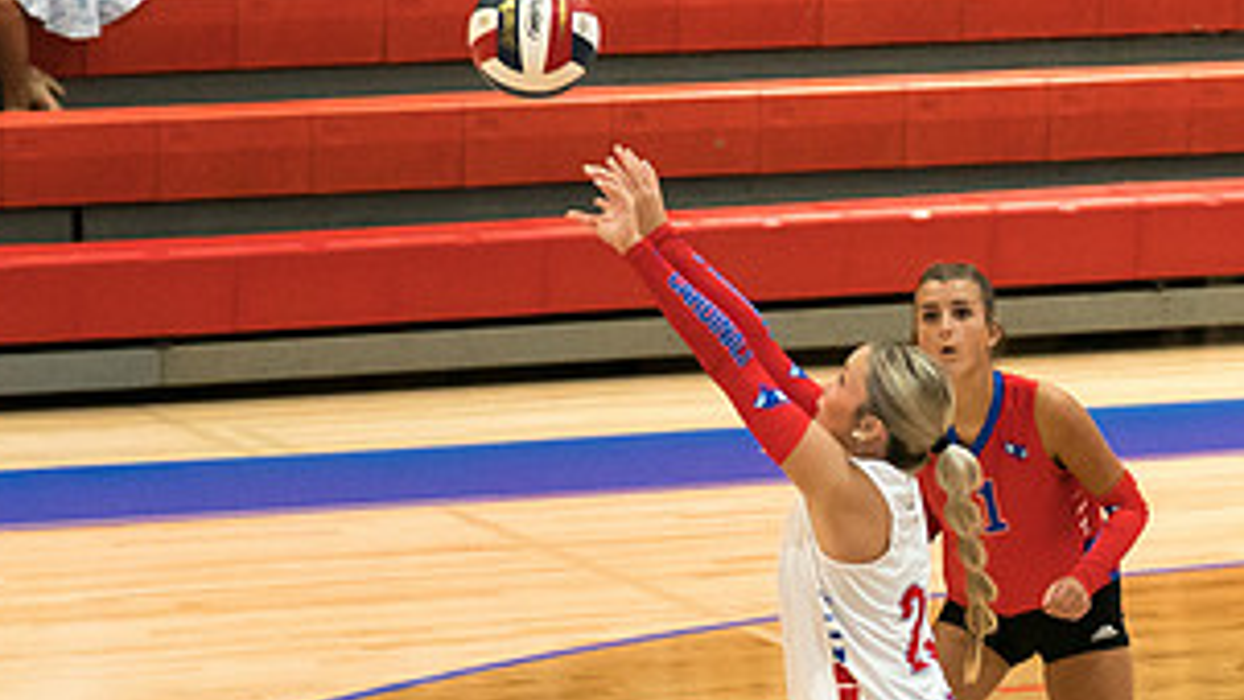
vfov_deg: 4.5
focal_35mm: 271
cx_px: 902
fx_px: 8941
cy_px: 904
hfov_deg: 8.0
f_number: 2.8
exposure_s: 1/1000
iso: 3200
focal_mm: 72
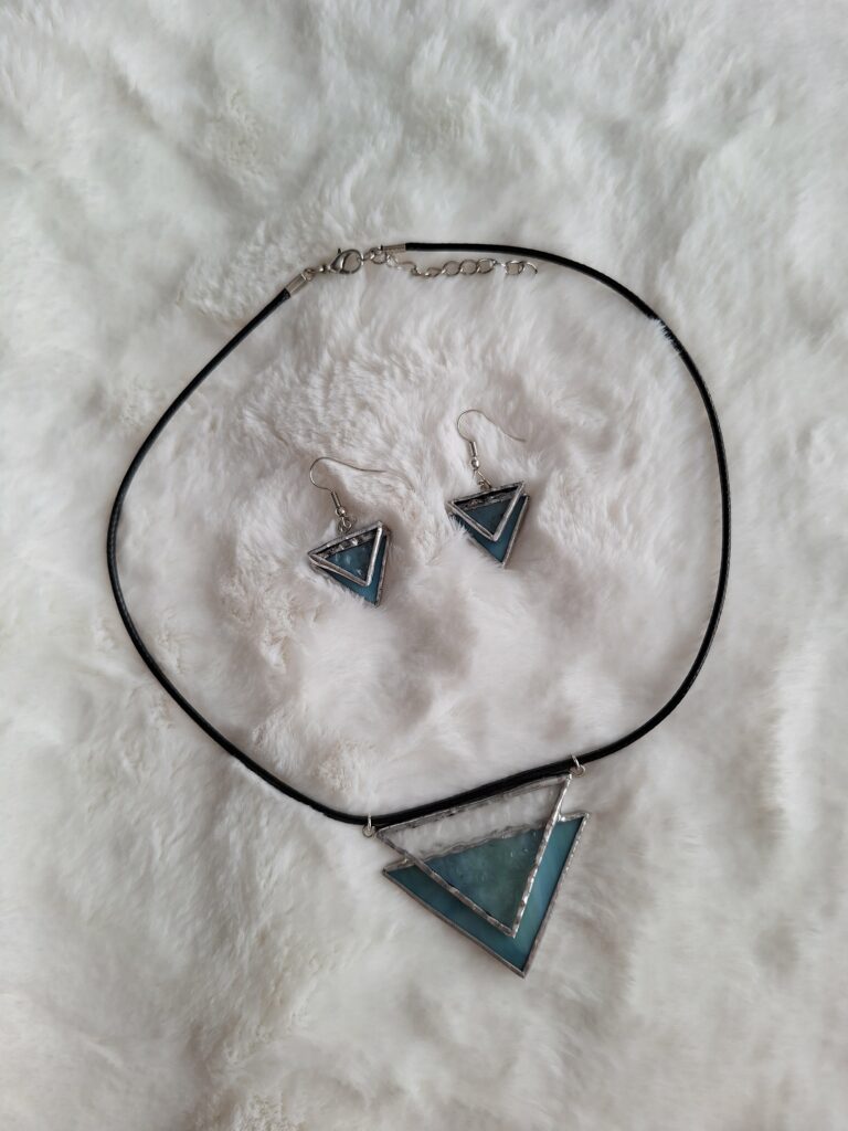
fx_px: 751
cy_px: 566
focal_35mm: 23
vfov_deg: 73.9
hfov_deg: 58.9
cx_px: 424
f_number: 1.8
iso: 40
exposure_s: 1/50
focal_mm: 5.54
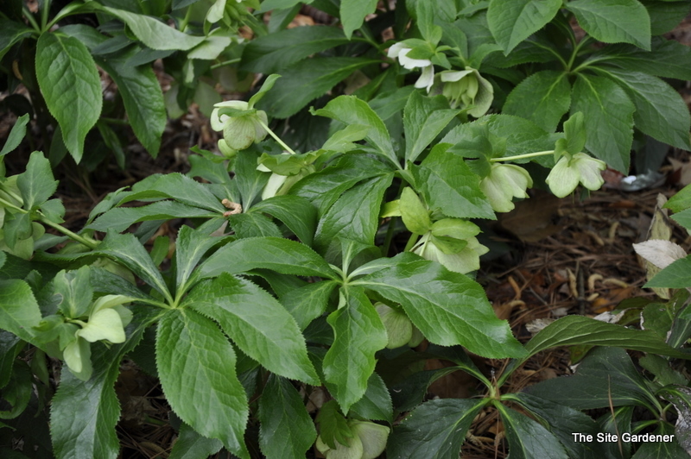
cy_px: 230
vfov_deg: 8.7
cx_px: 346
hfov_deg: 13.1
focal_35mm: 158
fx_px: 3021
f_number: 5.6
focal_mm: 105
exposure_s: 1/125
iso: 200
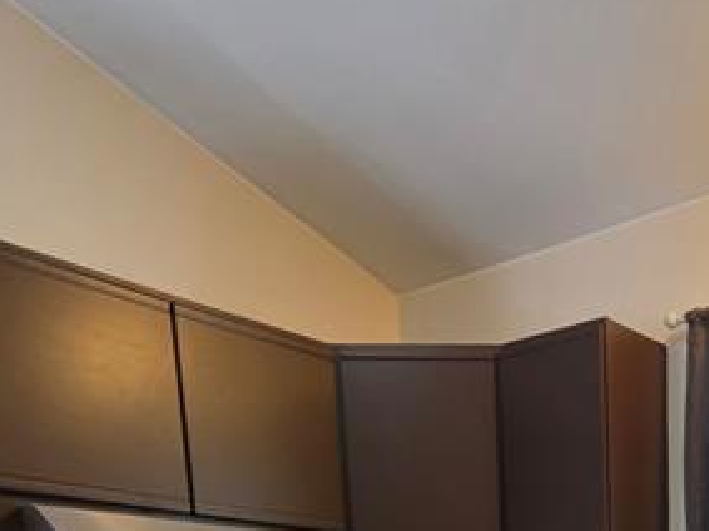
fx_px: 962
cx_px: 536
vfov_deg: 22.0
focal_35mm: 47
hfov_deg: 39.3
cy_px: 904
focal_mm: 2.2
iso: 250
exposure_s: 1/60
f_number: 1.9
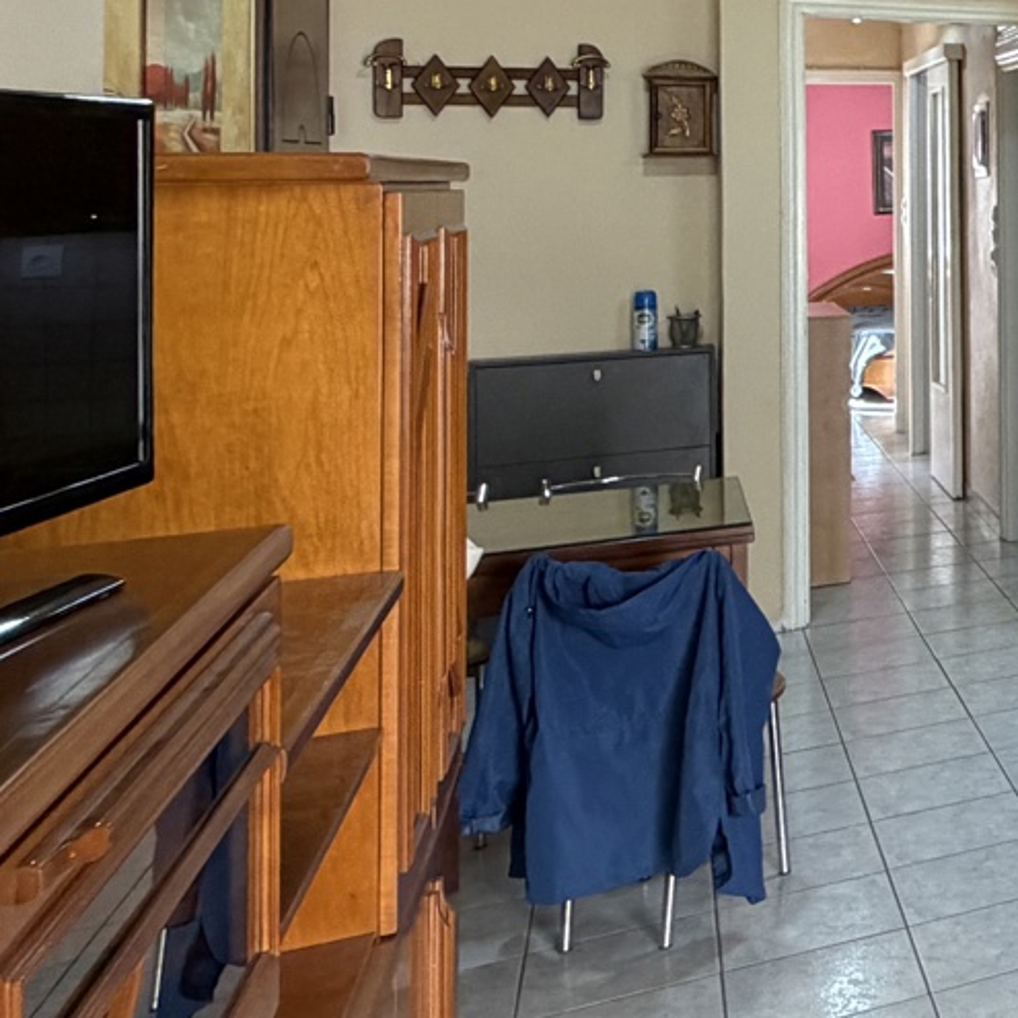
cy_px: 146
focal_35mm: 48
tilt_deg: +0.5
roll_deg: +0.6
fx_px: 1597
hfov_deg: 23.3
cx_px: 1728
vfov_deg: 33.9
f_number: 2.2
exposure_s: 1/121
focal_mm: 2.22
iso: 200
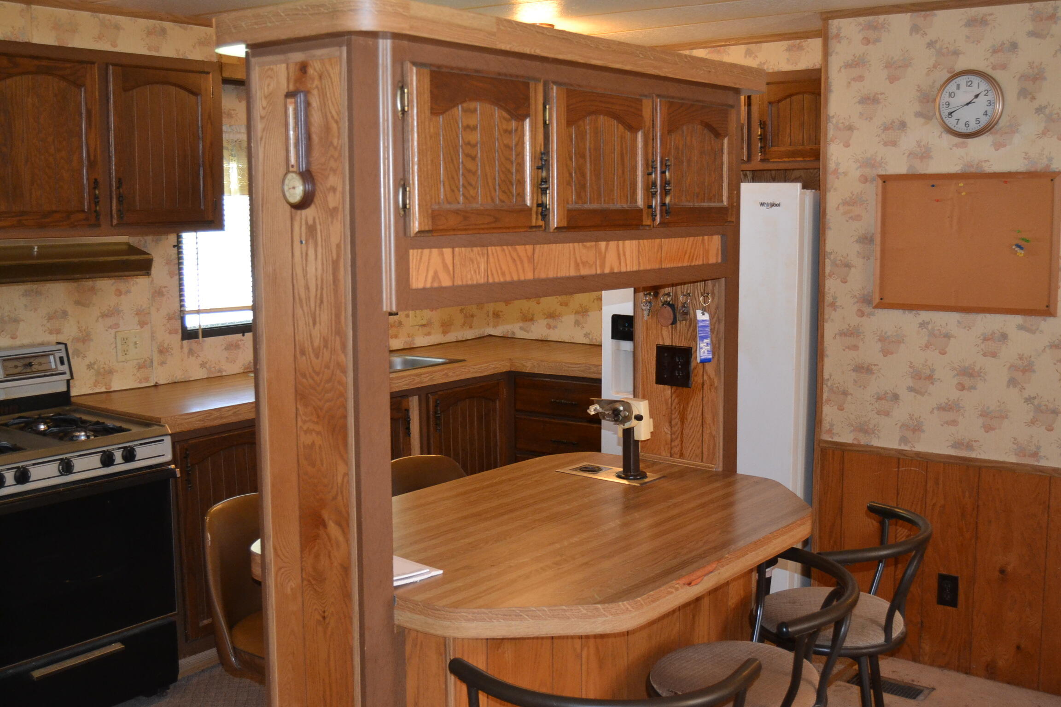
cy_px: 354
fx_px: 1149
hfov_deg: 49.6
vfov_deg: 34.2
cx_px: 530
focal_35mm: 39
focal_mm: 26
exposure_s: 1/60
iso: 1250
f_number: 4
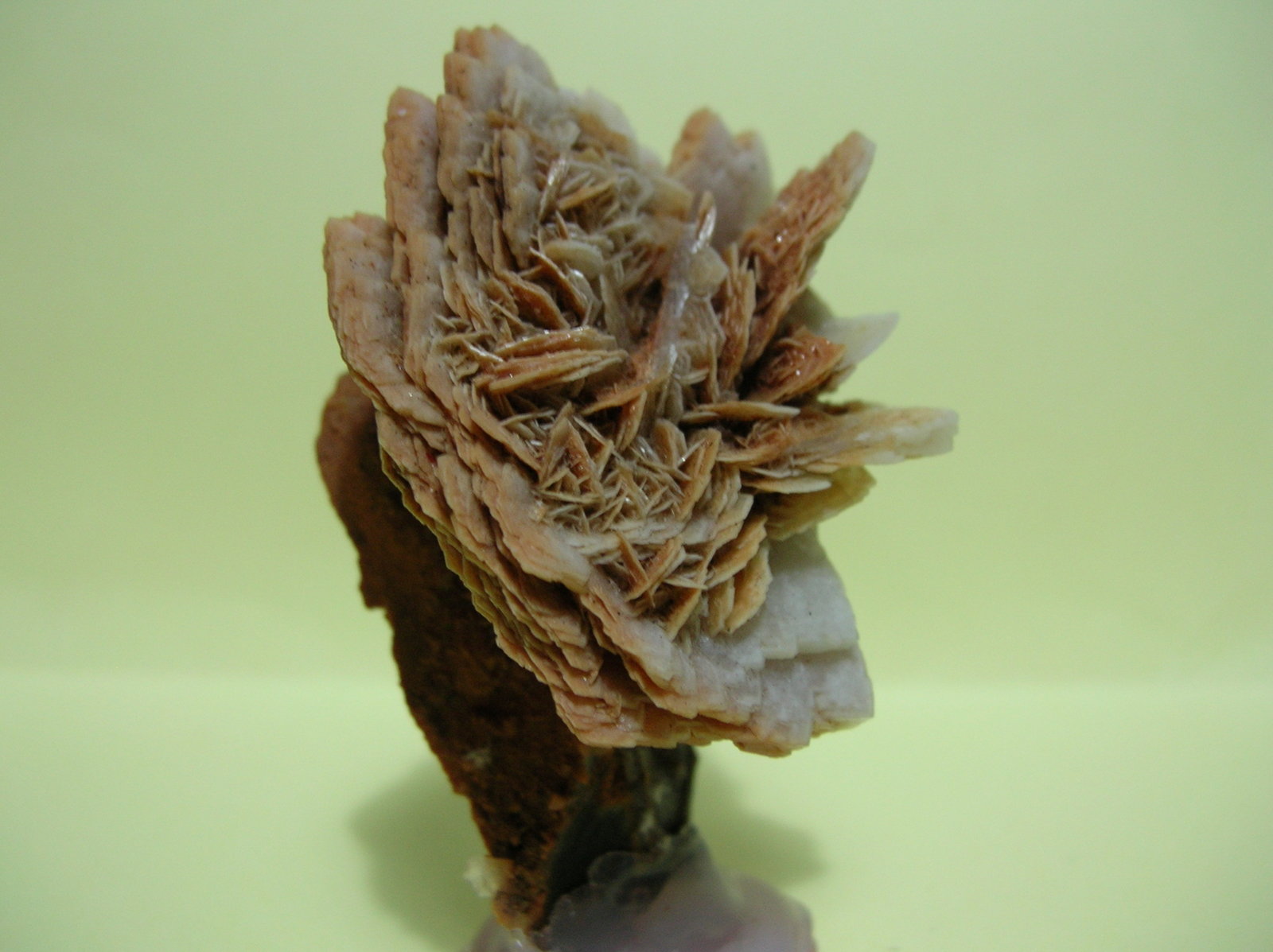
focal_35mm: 36
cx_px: 636
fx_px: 1323
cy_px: 476
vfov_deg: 39.6
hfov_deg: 51.4
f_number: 2.7
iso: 76
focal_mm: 6
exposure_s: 1/4.2
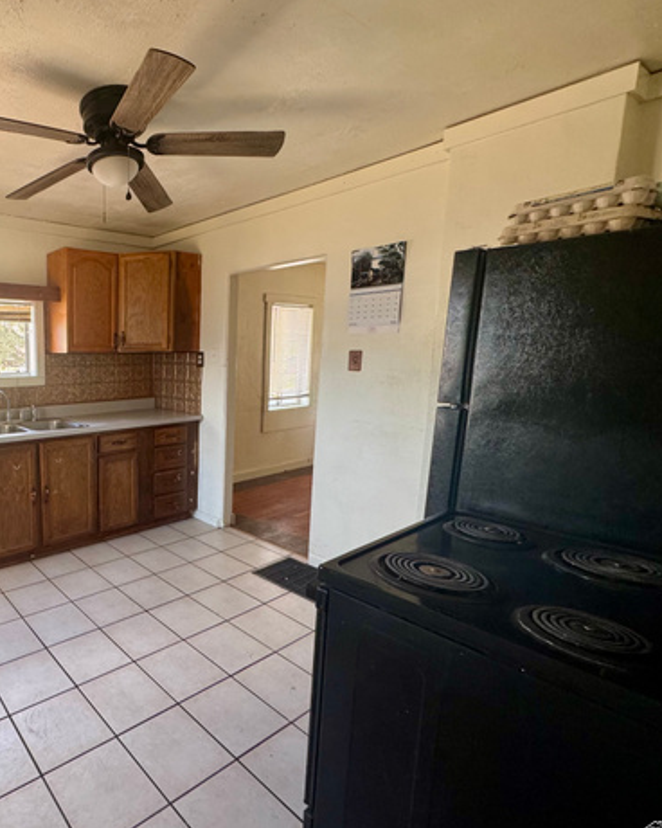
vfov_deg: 83.3
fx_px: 465
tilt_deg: -7.8
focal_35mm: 19
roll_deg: -0.2
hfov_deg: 62.3
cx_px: 97
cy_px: 416
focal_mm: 2.22
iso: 320
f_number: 2.2
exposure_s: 1/99
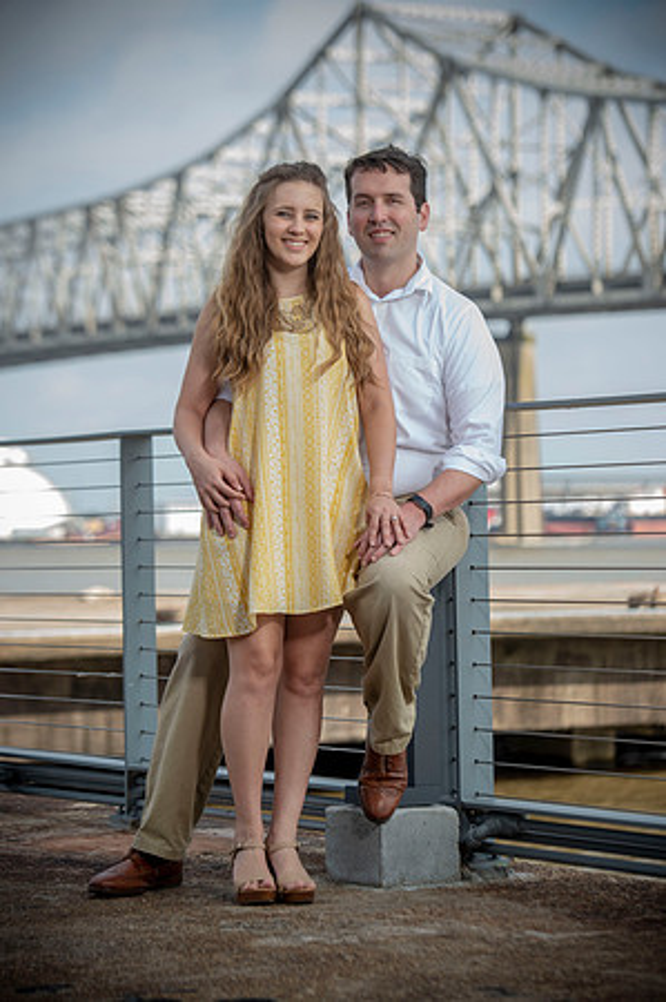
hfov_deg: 12.2
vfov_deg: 18.3
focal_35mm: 112
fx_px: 3115
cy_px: 501
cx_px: 333
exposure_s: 1/160
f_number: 5
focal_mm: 112
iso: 50
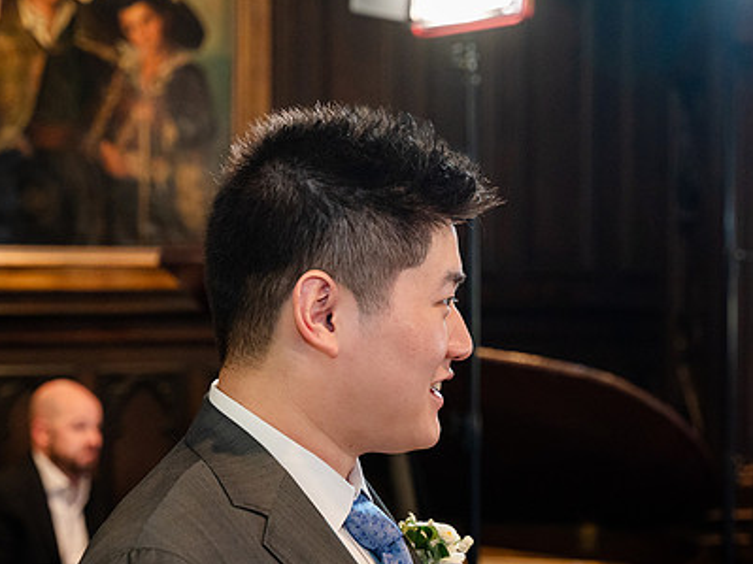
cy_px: 356
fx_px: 1761
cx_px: 387
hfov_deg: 24.1
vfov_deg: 18.2
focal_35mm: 81
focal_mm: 56
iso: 3200
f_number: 3.5
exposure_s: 1/200
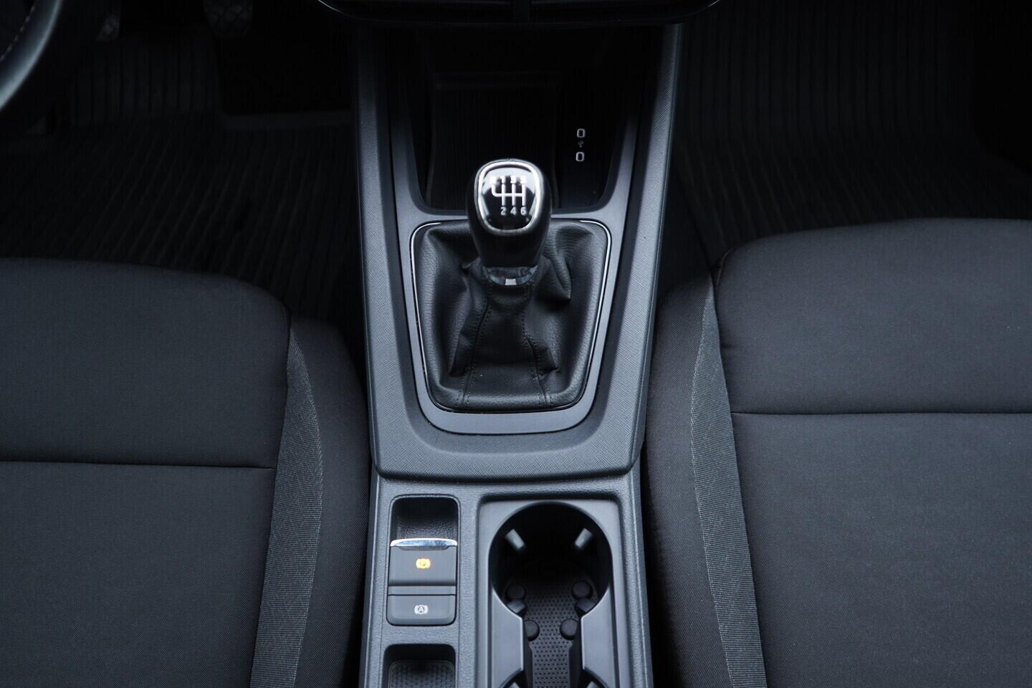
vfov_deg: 36.9
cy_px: 344
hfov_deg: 53.1
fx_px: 1032
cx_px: 516
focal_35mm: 36
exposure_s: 1/40
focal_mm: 24
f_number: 2.8
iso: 400
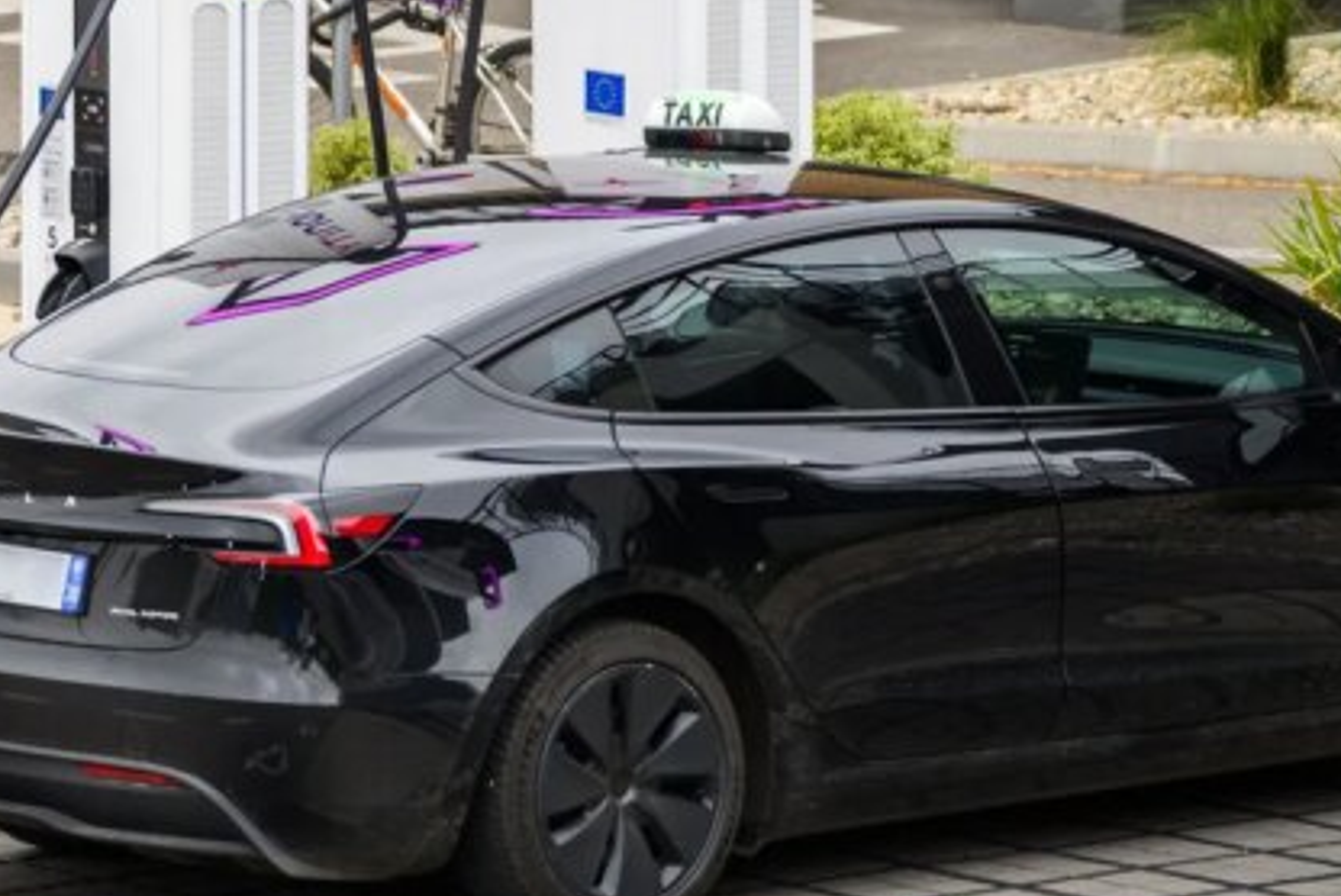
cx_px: 577
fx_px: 12375
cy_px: 119
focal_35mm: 332
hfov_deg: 6.2
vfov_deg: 4.1
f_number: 5.6
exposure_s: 1/100
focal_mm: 180
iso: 400
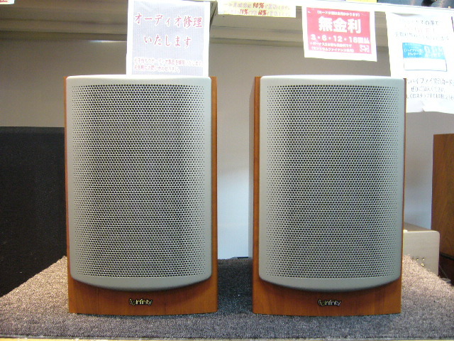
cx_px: 227
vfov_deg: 40.7
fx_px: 459
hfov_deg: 52.6
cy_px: 170
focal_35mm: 35
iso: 200
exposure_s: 1/10
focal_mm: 5.8
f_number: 2.8
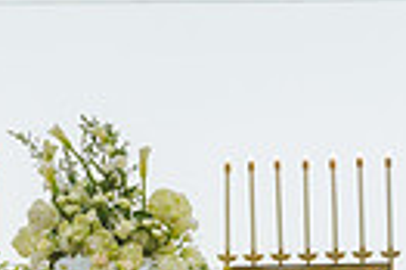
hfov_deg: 4.5
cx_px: -229
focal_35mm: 455
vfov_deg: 3.0
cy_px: 465
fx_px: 5125
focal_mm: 98
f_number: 2.8
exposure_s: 1/250
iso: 2500
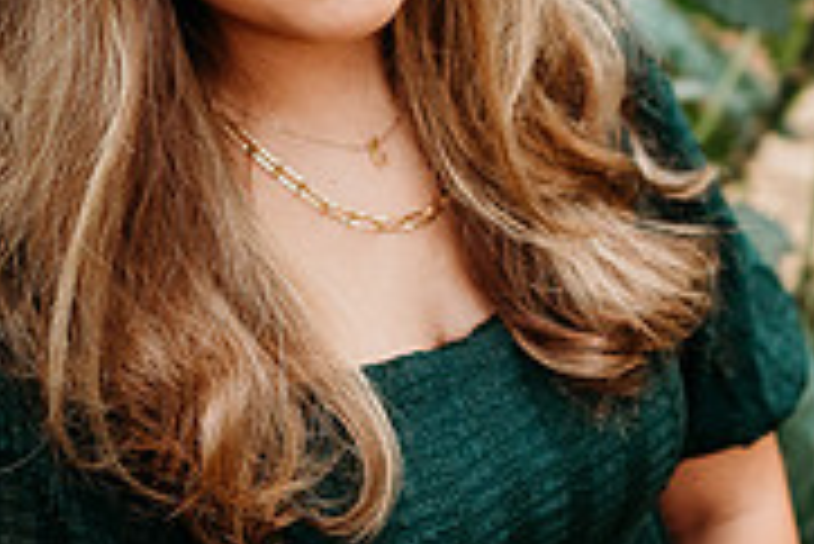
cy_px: 137
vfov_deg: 17.6
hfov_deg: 26.3
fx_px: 1742
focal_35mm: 77
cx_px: 355
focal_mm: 24
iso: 640
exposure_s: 1/250
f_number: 2.2
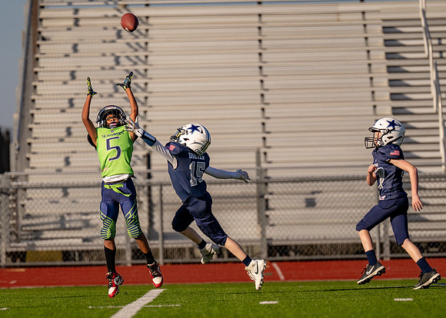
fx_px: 4827
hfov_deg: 5.3
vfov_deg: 3.8
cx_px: 162
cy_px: 205
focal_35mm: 381
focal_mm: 280
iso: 160
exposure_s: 1/2000
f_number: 4
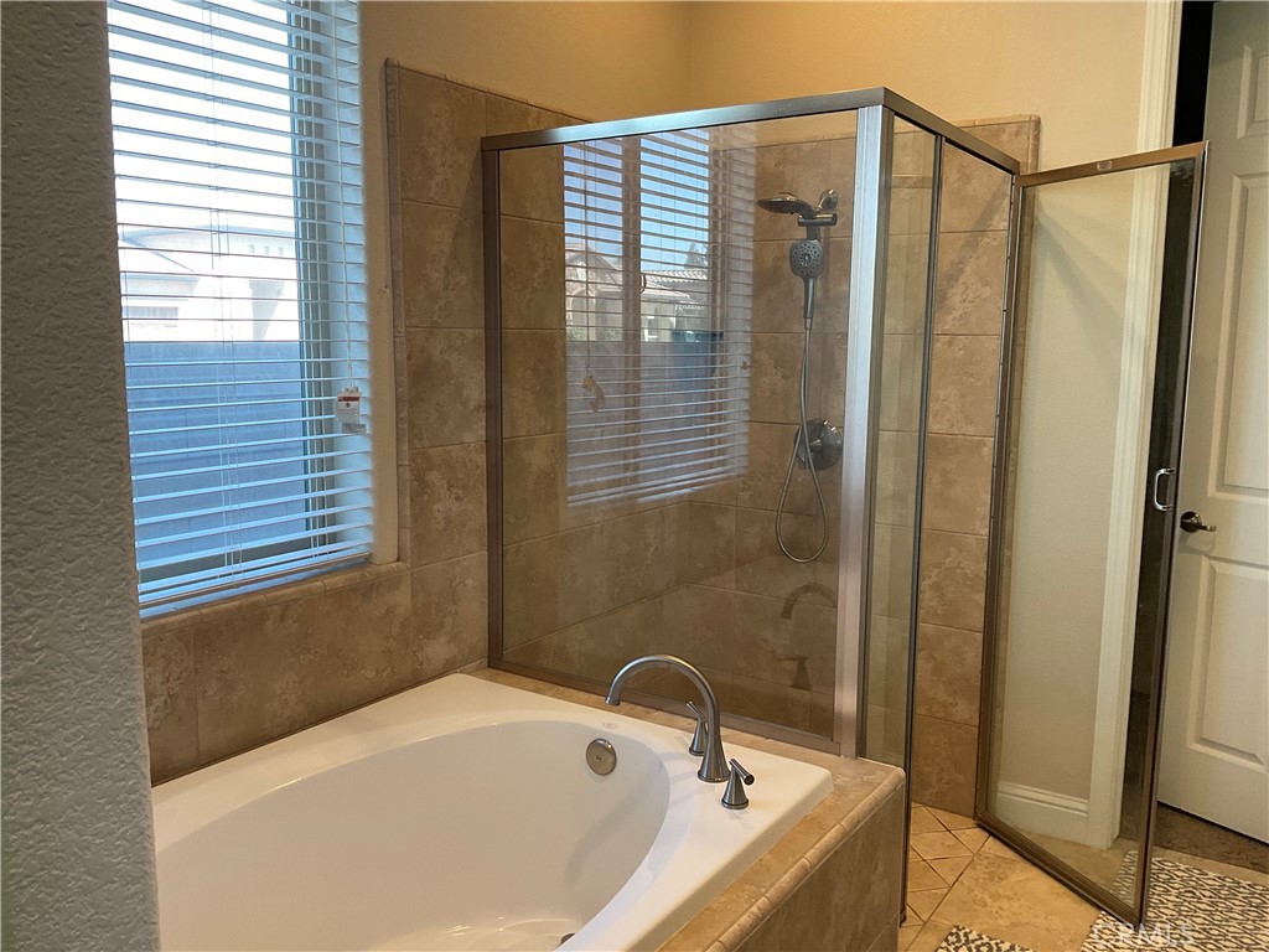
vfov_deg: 48.2
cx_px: 634
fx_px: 1063
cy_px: 476
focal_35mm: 29
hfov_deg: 61.7
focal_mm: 3
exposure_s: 1/60
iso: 50
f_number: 1.8
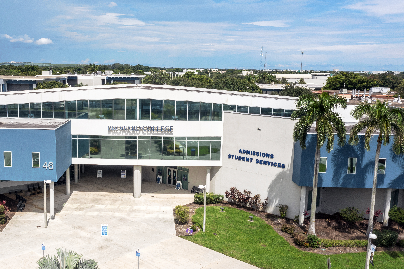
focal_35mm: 39
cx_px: 137
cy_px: 138
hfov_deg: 48.8
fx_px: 438
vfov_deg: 34.2
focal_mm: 10.26
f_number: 6.3
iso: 100
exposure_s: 1/500
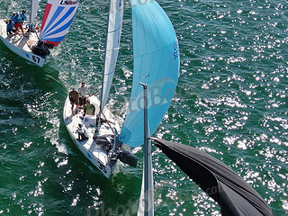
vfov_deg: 16.9
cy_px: 60
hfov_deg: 22.0
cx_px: 33
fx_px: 724
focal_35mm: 87
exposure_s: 1/800
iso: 100
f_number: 3.8
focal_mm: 8.6
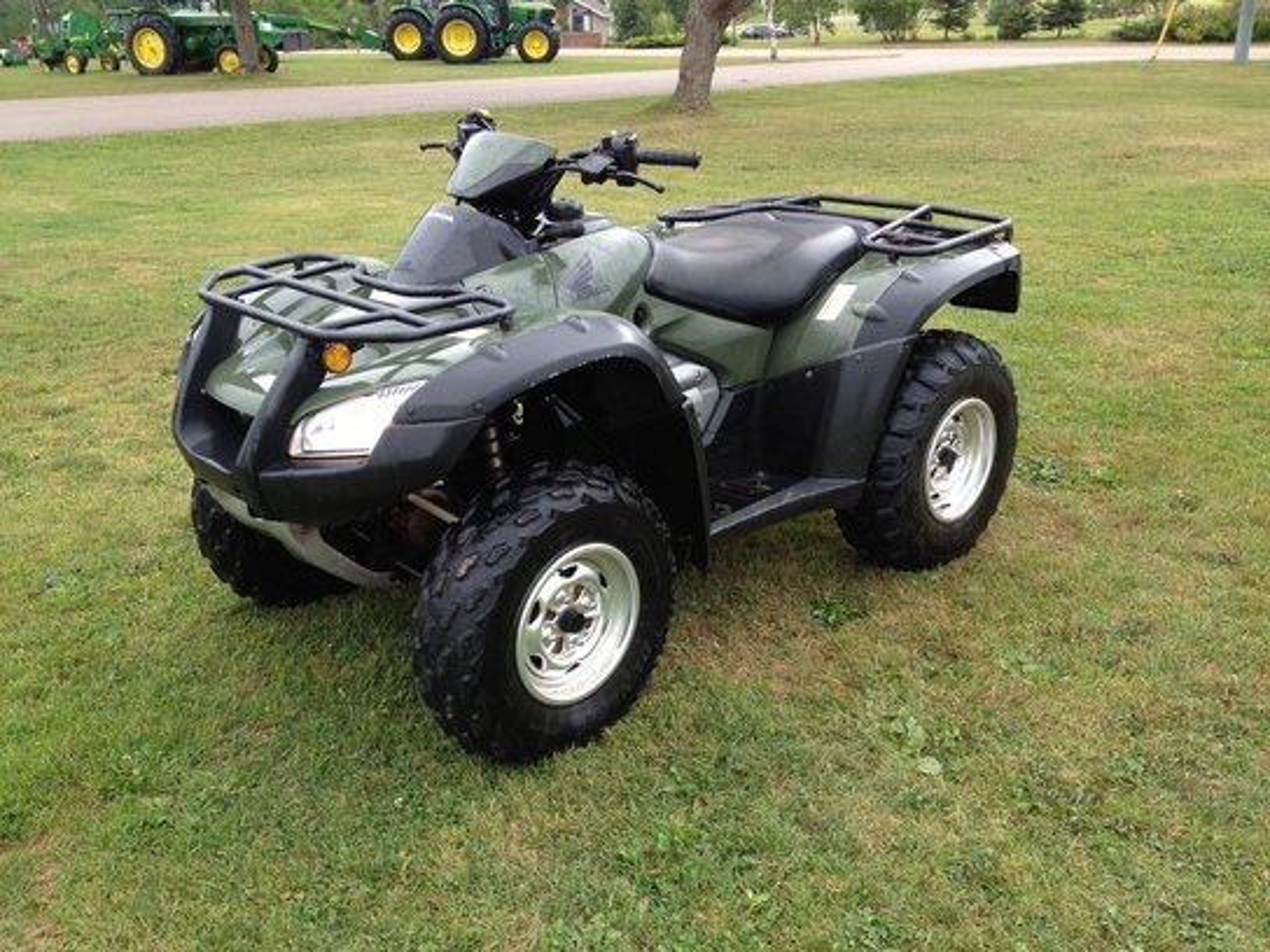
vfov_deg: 40.7
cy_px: 476
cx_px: 635
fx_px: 1284
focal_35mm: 35
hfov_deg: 52.6
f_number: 2.4
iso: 64
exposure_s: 1/309
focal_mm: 4.28
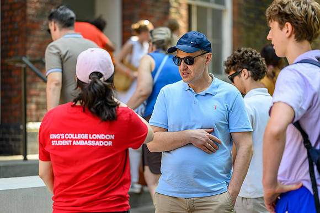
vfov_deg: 15.9
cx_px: 160
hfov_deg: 23.6
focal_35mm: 86
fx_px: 765
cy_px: 106
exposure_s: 1/1000
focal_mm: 85
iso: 360
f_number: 1.8
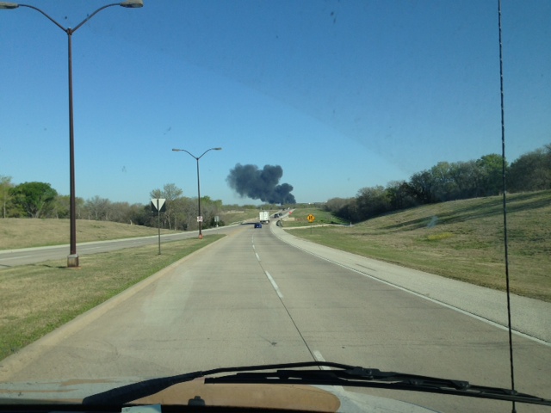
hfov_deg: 55.4
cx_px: 276
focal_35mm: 33
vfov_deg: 42.9
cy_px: 206
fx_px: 525
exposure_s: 1/1261
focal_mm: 4.13
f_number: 2.4
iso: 50
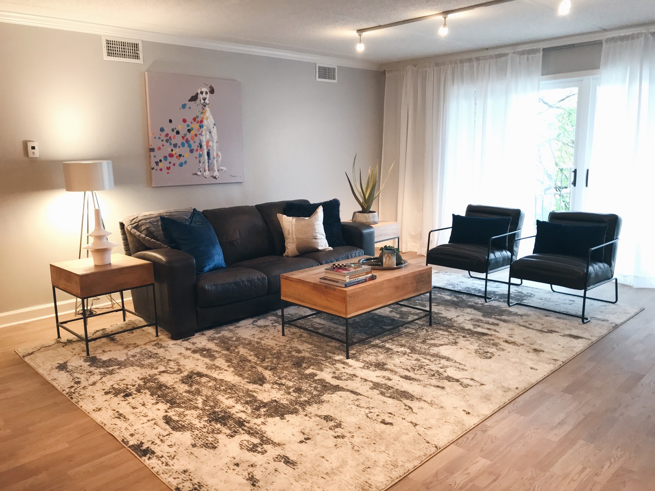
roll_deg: +1.0
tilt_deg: -9.2
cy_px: 246
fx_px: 530
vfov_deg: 49.7
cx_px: 328
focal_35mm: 28
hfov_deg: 63.4
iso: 80
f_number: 1.8
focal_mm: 3.99
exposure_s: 1/30
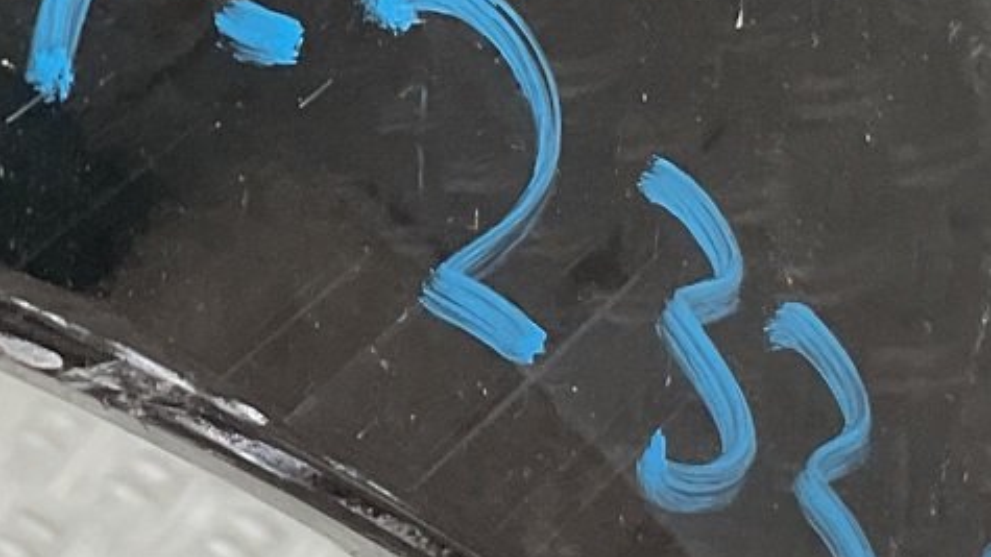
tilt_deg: -28.6
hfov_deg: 16.0
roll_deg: +41.9
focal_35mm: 134
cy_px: 10
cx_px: 361
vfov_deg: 9.0
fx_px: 3521
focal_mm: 3
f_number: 1.8
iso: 32
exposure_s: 1/100
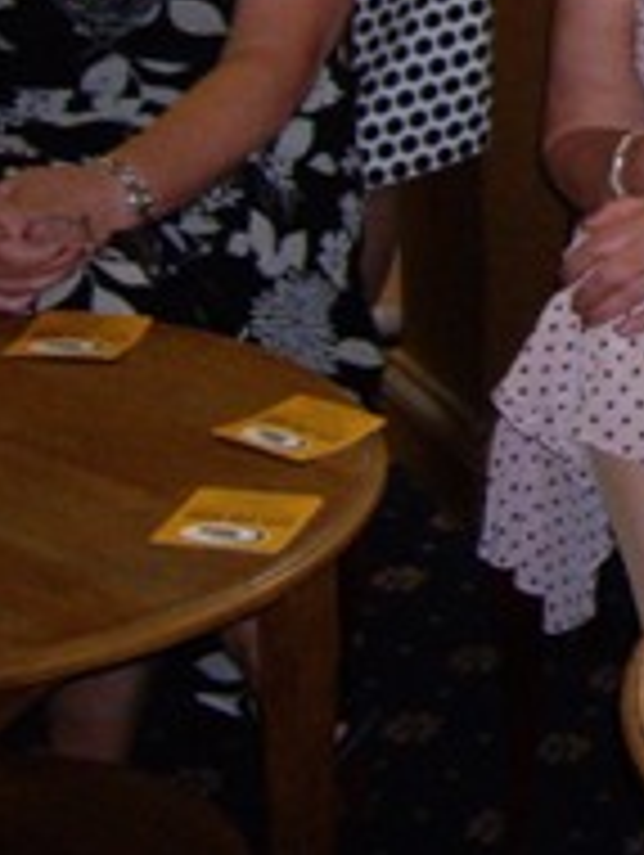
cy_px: -207
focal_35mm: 128
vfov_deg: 14.8
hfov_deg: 10.4
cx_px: 1432
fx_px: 3168
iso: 400
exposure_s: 1/40
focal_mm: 7.9
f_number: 2.8
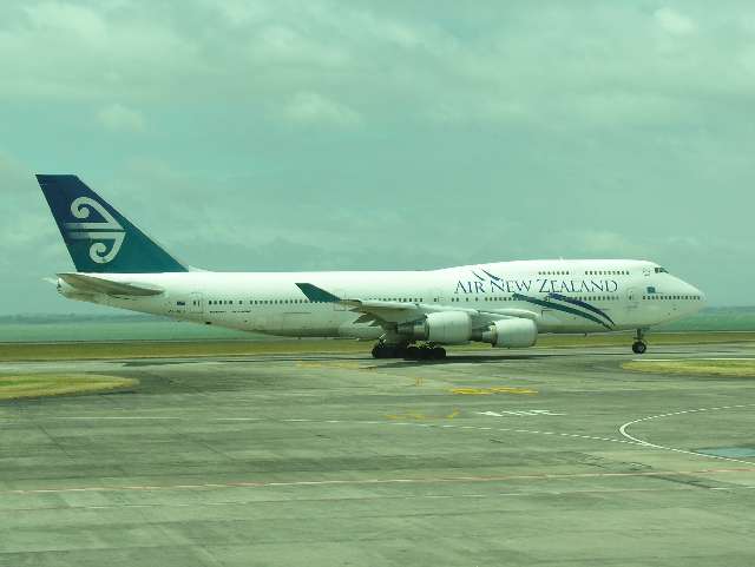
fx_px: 1703
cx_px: 378
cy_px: 284
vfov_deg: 18.9
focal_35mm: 78
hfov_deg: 25.0
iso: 50
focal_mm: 19.8
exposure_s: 1/182
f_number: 6.8
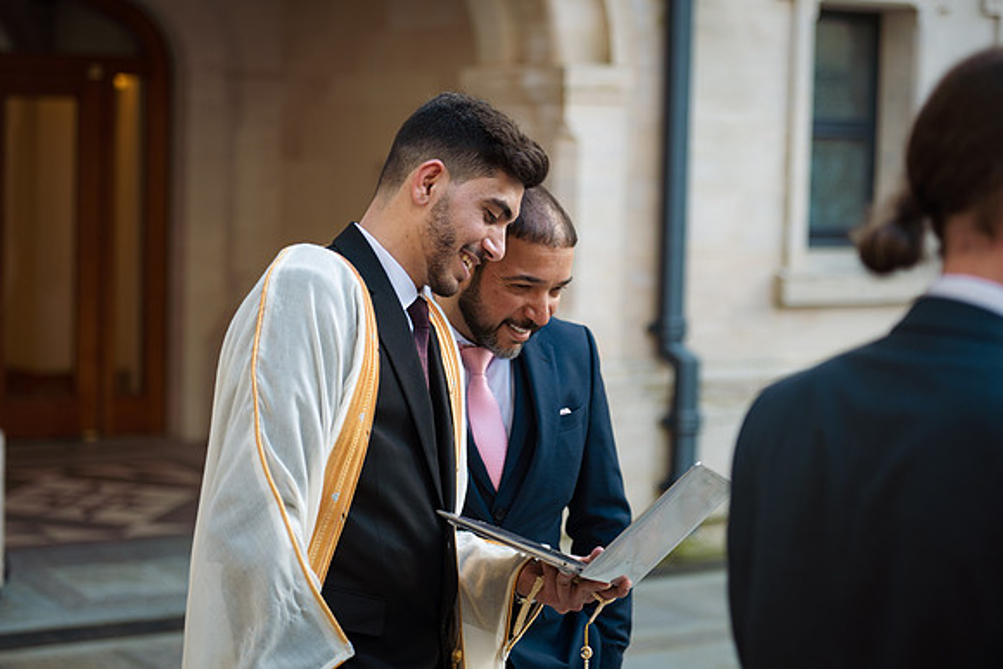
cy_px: 334
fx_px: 2229
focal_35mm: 80
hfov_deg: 25.4
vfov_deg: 17.1
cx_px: 502
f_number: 2.8
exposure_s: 1/400
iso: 200
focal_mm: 80
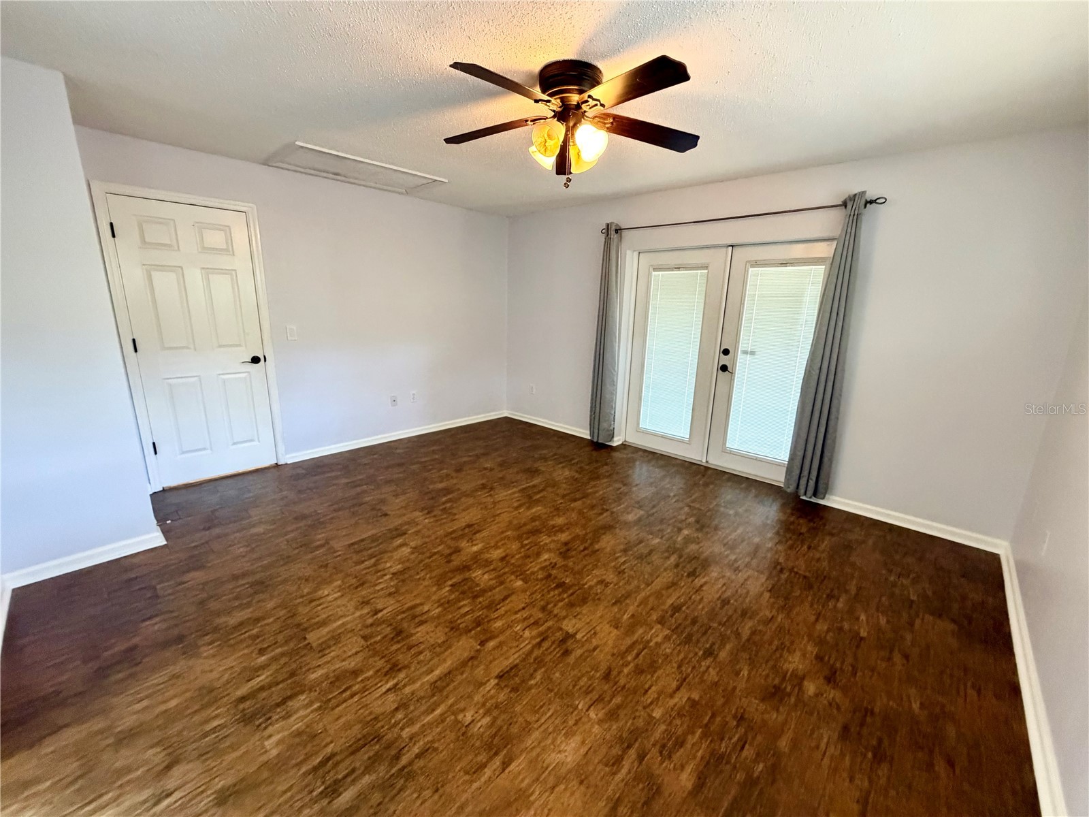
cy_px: 408
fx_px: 440
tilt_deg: -13.7
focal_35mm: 14
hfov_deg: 102.1
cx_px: 544
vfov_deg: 85.7
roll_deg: -1.1
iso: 640
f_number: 2.2
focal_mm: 2.22
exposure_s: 1/60
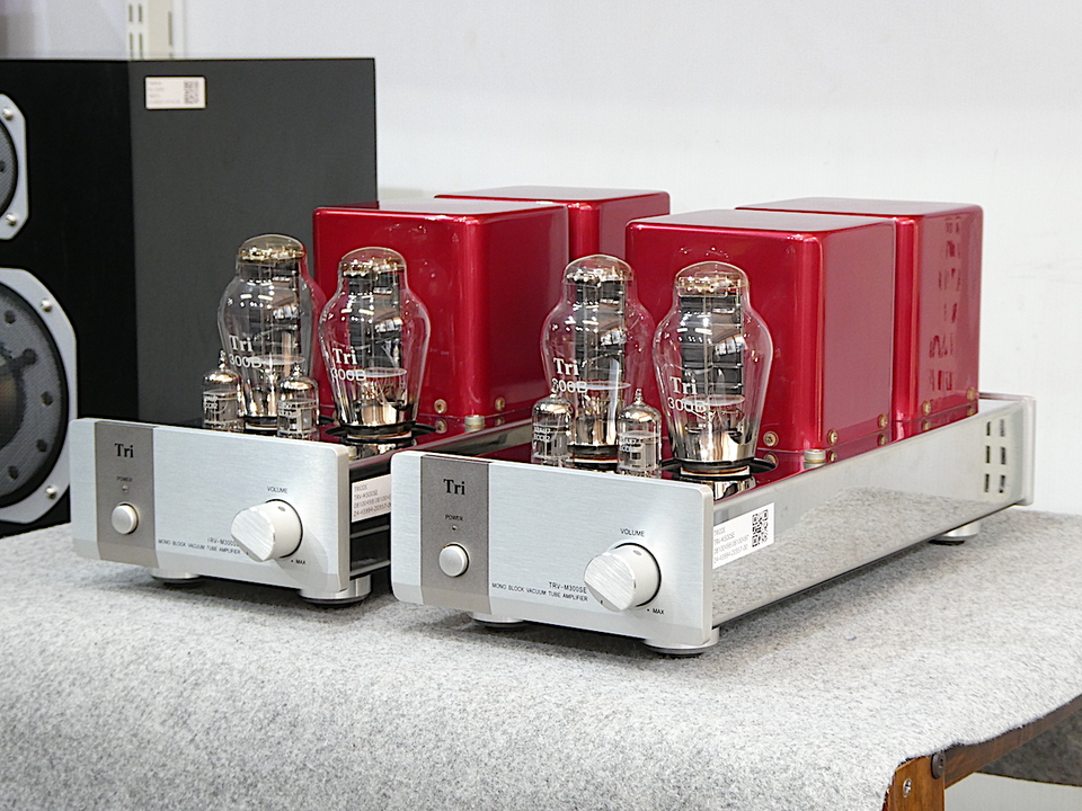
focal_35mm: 79
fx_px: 2469
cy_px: 406
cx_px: 541
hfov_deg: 24.7
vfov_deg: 18.7
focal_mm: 14.1
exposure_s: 1/10
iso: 200
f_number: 4.7
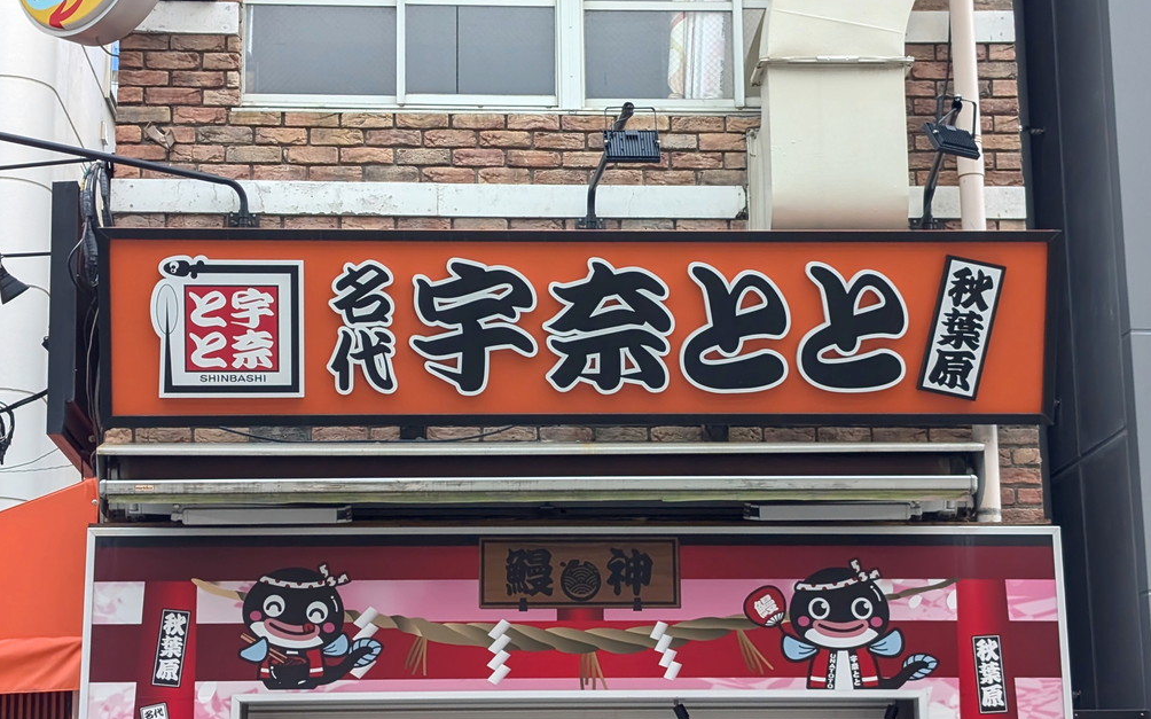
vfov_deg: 24.4
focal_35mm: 53
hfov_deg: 38.2
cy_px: 401
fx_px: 1662
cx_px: 566
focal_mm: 6.9
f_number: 1.68
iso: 272
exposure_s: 1/100
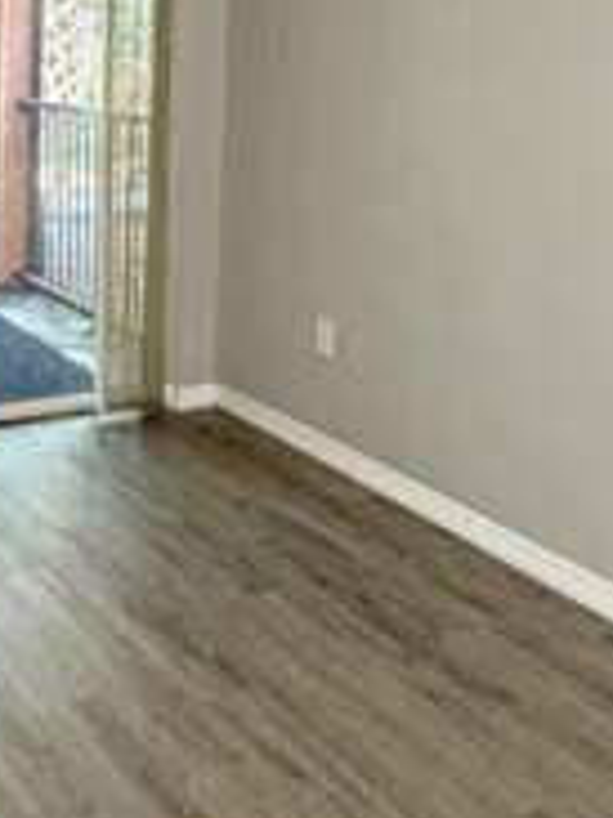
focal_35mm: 49
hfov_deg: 29.5
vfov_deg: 36.7
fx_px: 1158
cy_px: 98
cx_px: 219
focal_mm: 2.22
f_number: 2.2
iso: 800
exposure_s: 1/60
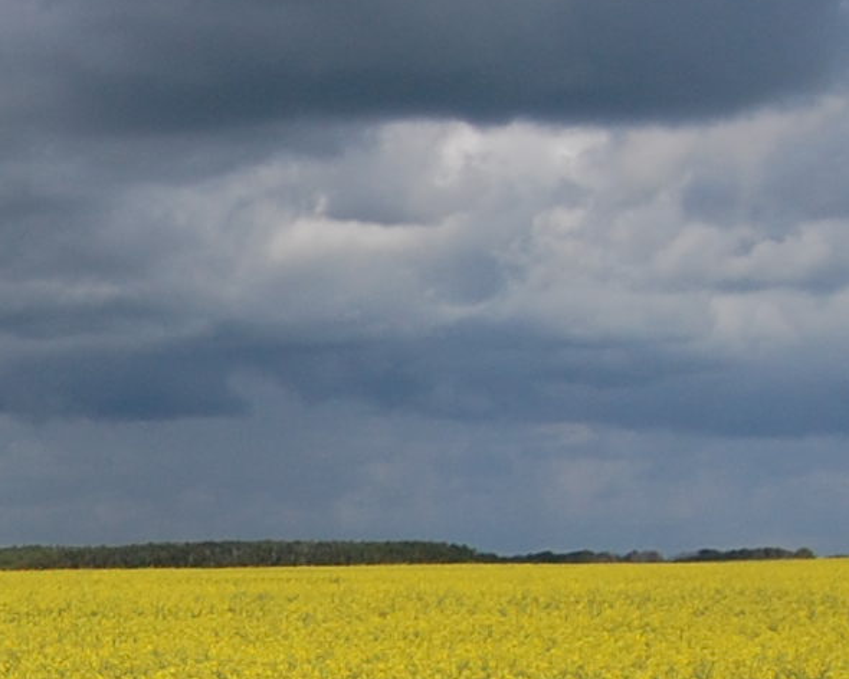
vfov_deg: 8.9
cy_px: 843
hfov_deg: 10.4
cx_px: -817
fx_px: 4322
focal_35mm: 172
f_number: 11
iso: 200
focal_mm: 24
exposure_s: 1/400
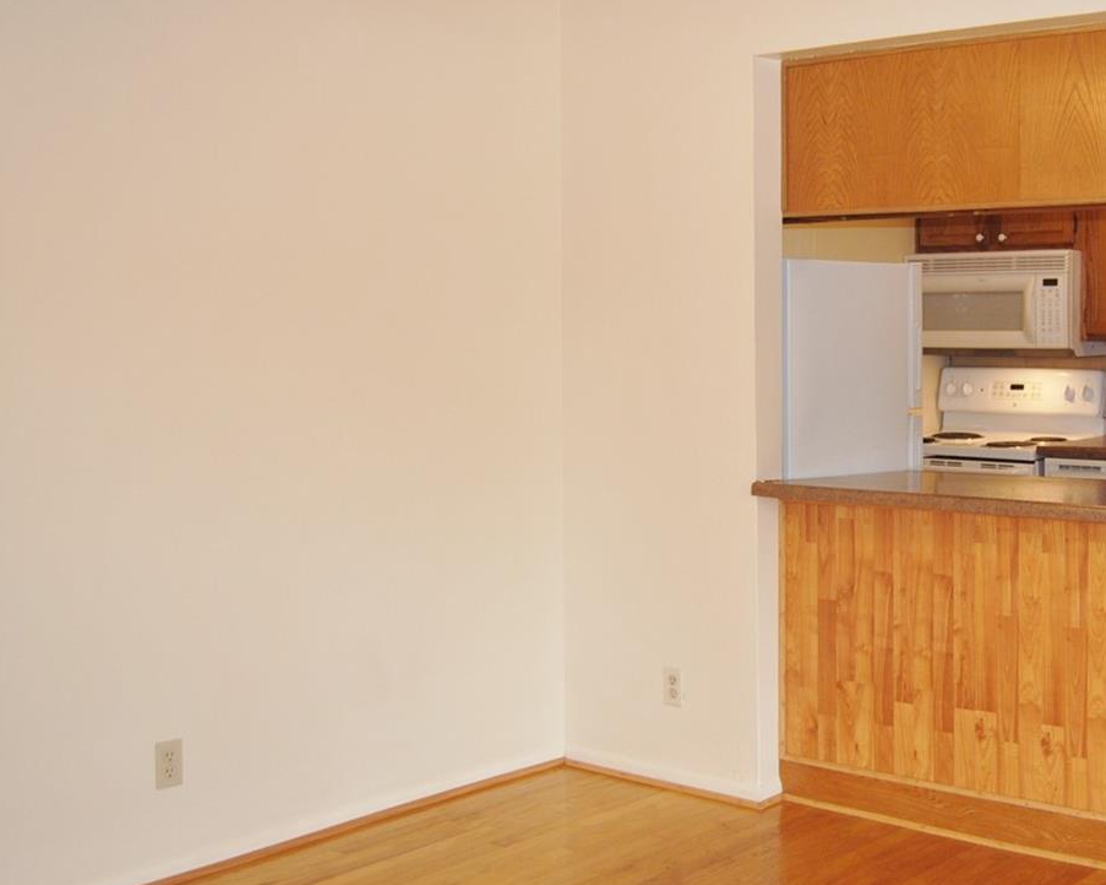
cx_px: 818
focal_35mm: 45
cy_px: 417
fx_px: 1473
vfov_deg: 33.4
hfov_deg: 40.1
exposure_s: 1/80
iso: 200
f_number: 3.5
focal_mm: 18
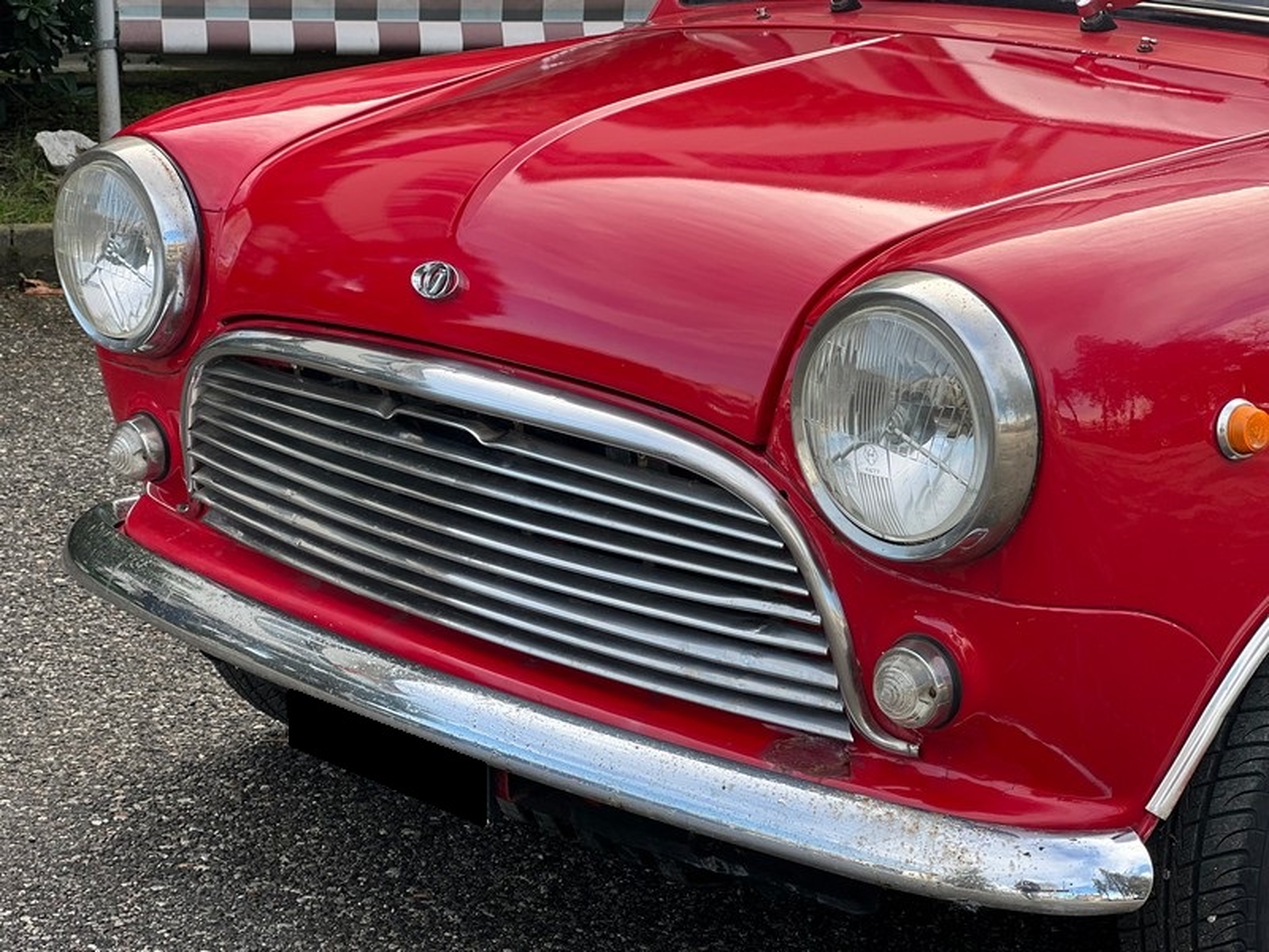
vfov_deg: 19.1
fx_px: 2823
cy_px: 476
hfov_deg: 25.3
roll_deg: -0.2
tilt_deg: -12.6
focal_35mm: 77
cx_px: 634
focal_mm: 9
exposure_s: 1/121
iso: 32
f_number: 2.8
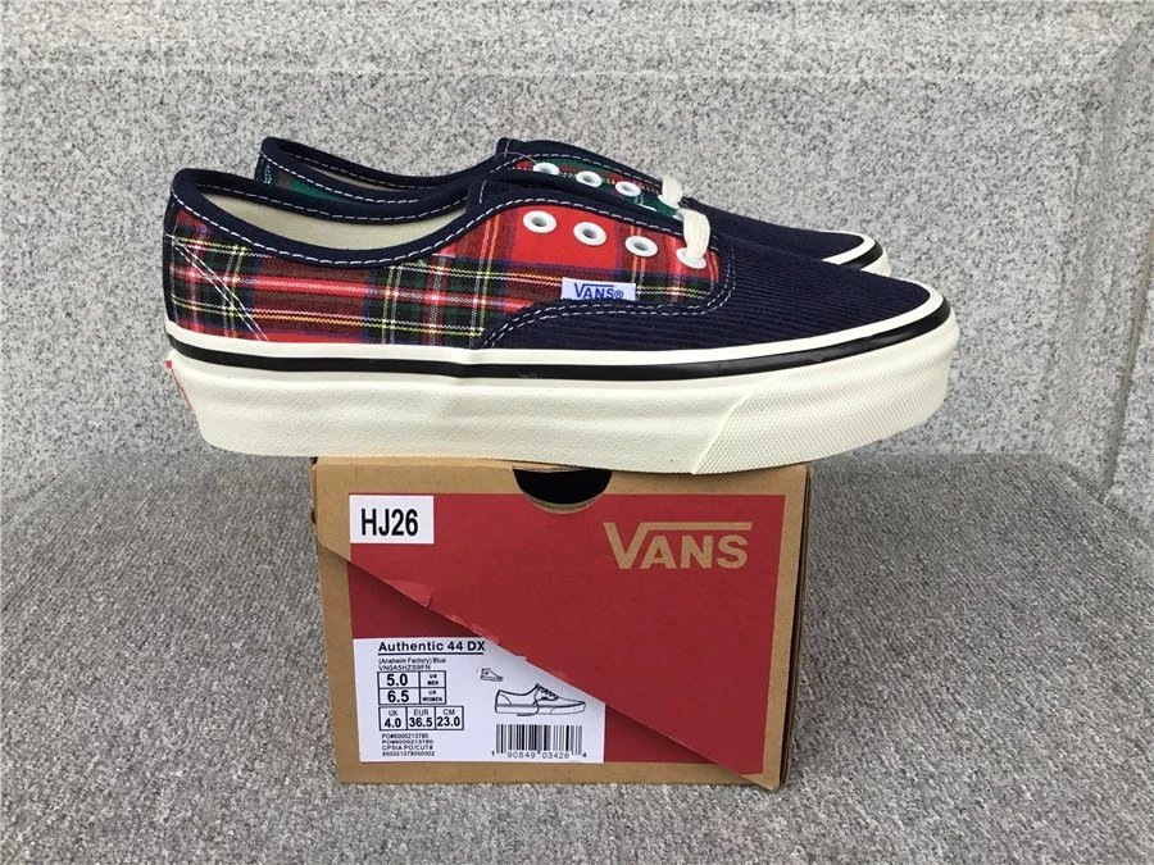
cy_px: 432
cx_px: 577
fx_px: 1033
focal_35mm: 31
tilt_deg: -18.9
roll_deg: -0.2
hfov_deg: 58.4
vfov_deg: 45.4
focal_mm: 3.3
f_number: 2.4
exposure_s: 1/100
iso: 40
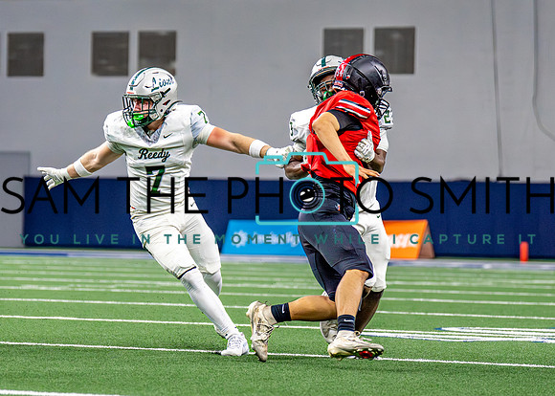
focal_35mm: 205
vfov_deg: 7.0
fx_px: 3234
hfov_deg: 9.8
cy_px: 220
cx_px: 245
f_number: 2.8
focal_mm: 102
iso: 5000
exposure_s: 1/2000
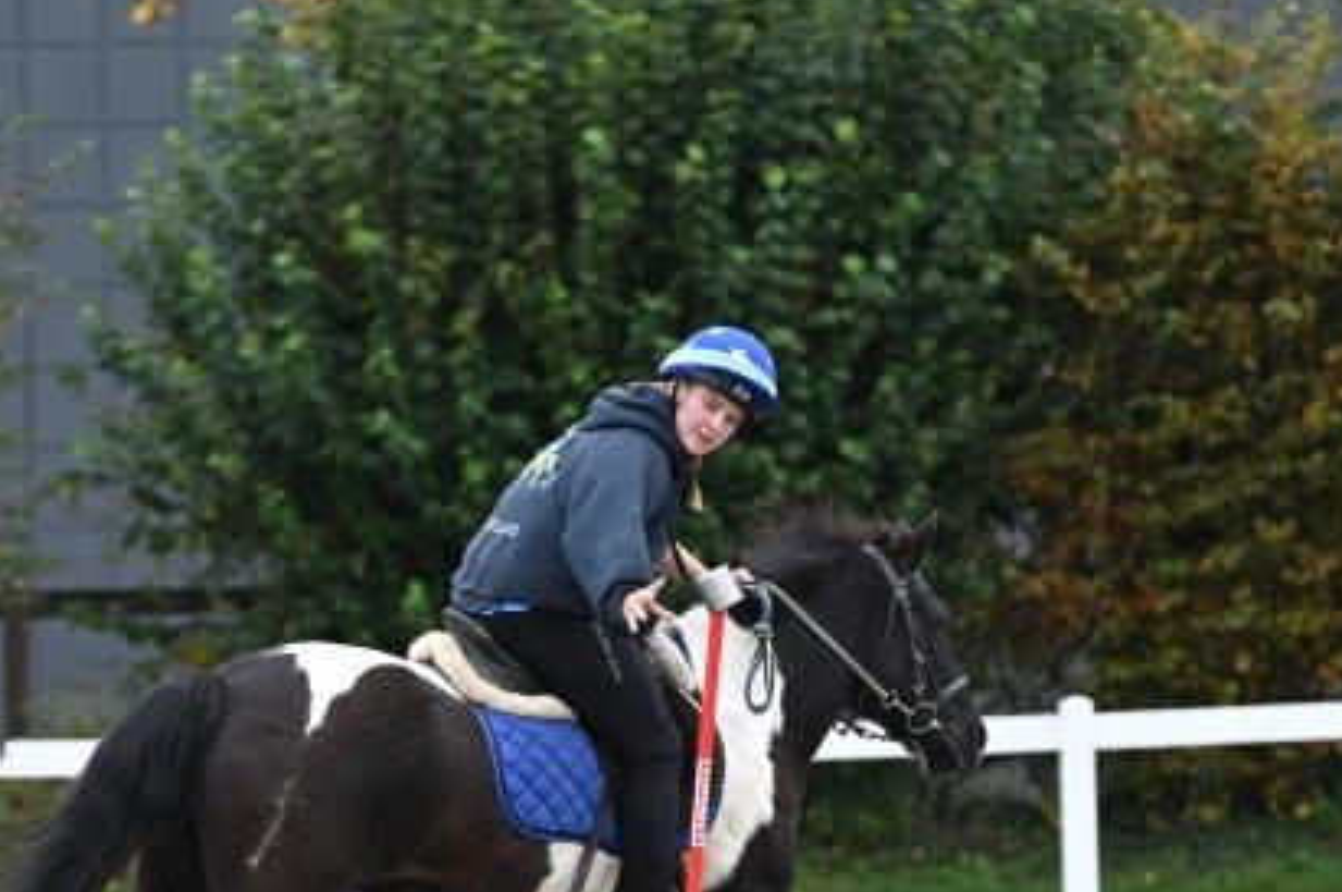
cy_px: 696
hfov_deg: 4.8
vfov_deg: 3.2
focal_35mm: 428
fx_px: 15936
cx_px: 467
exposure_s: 1/800
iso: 1400
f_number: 5
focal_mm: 220
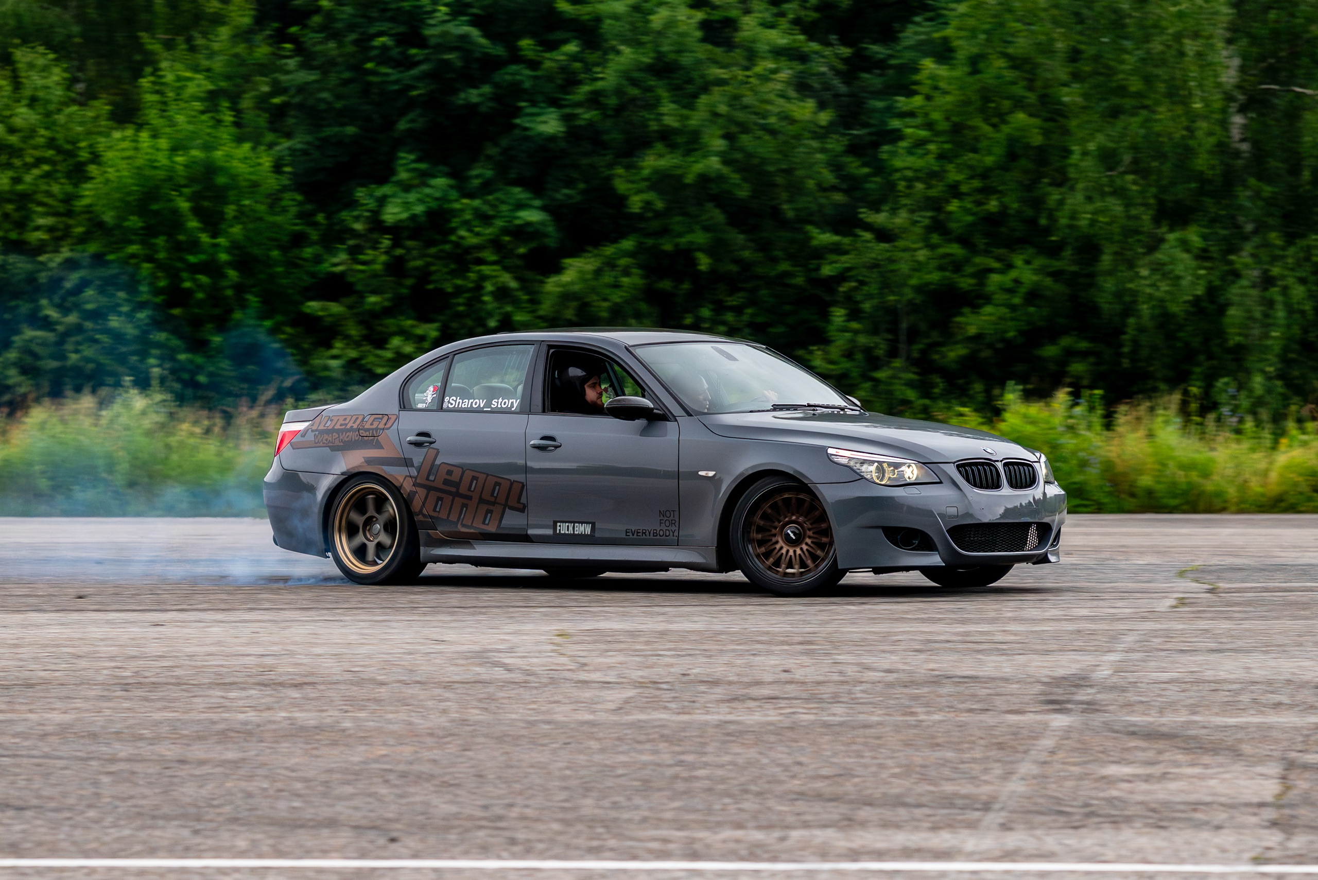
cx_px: 605
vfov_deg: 8.7
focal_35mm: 158
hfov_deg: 13.0
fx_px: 5780
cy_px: 437
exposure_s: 1/200
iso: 640
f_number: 3.5
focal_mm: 85
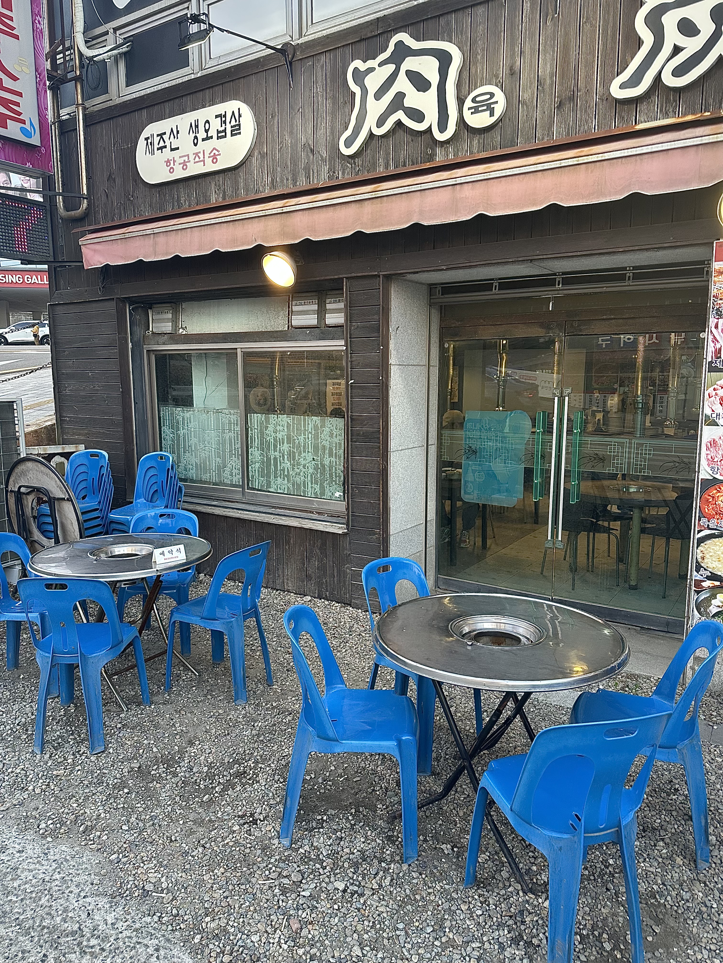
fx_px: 668
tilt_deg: -8.5
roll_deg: -0.4
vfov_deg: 71.6
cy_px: 482
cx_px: 362
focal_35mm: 24
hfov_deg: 56.8
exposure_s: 1/120
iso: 125
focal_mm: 6.86
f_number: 1.78
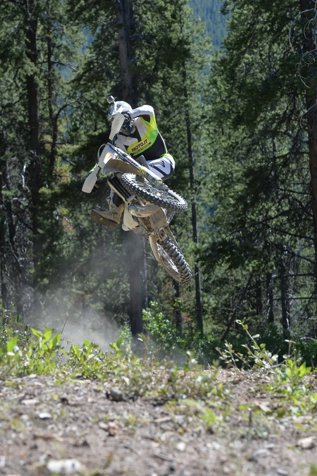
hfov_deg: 13.0
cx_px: 158
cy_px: 238
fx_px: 1388
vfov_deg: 19.5
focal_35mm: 105
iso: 400
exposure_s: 1/800
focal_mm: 105
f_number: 5.6
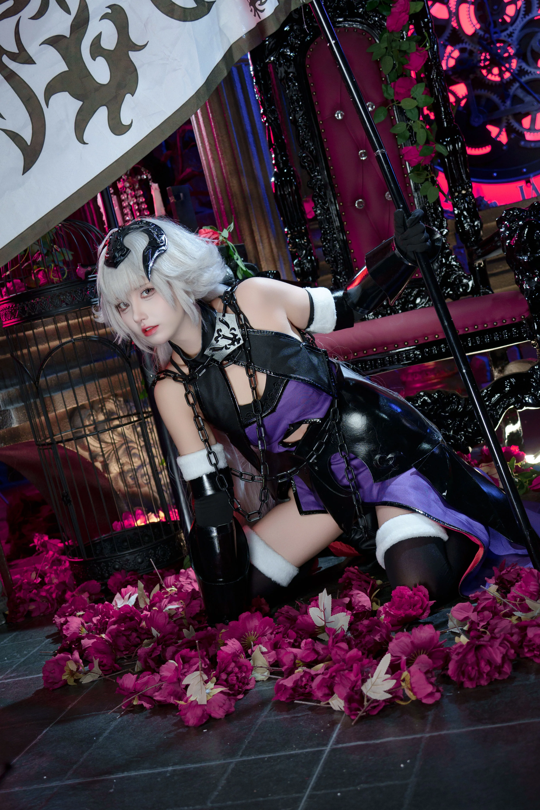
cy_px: 405
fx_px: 1170
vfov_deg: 38.2
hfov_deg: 26.0
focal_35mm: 52
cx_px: 270
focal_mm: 35
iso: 640
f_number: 3.5
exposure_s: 1/80
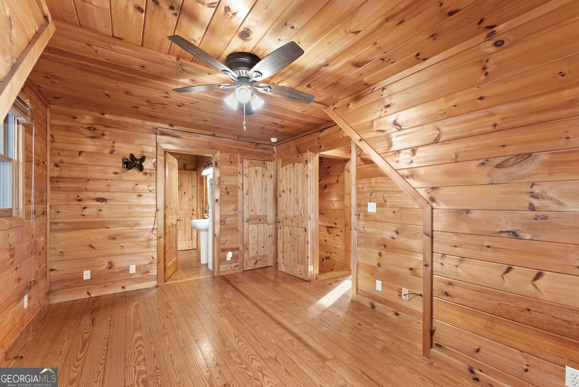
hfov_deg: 104.2
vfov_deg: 81.3
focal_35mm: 14
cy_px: 194
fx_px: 225
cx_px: 290
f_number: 7.1
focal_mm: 14
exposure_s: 1/4
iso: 800
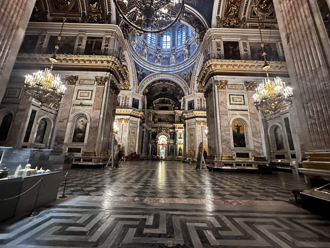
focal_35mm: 14
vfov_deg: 85.7
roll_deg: -1.9
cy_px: 124
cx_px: 165
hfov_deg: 102.1
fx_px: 133
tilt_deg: +14.7
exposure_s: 1/50
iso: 1000
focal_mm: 2.22
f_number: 2.2
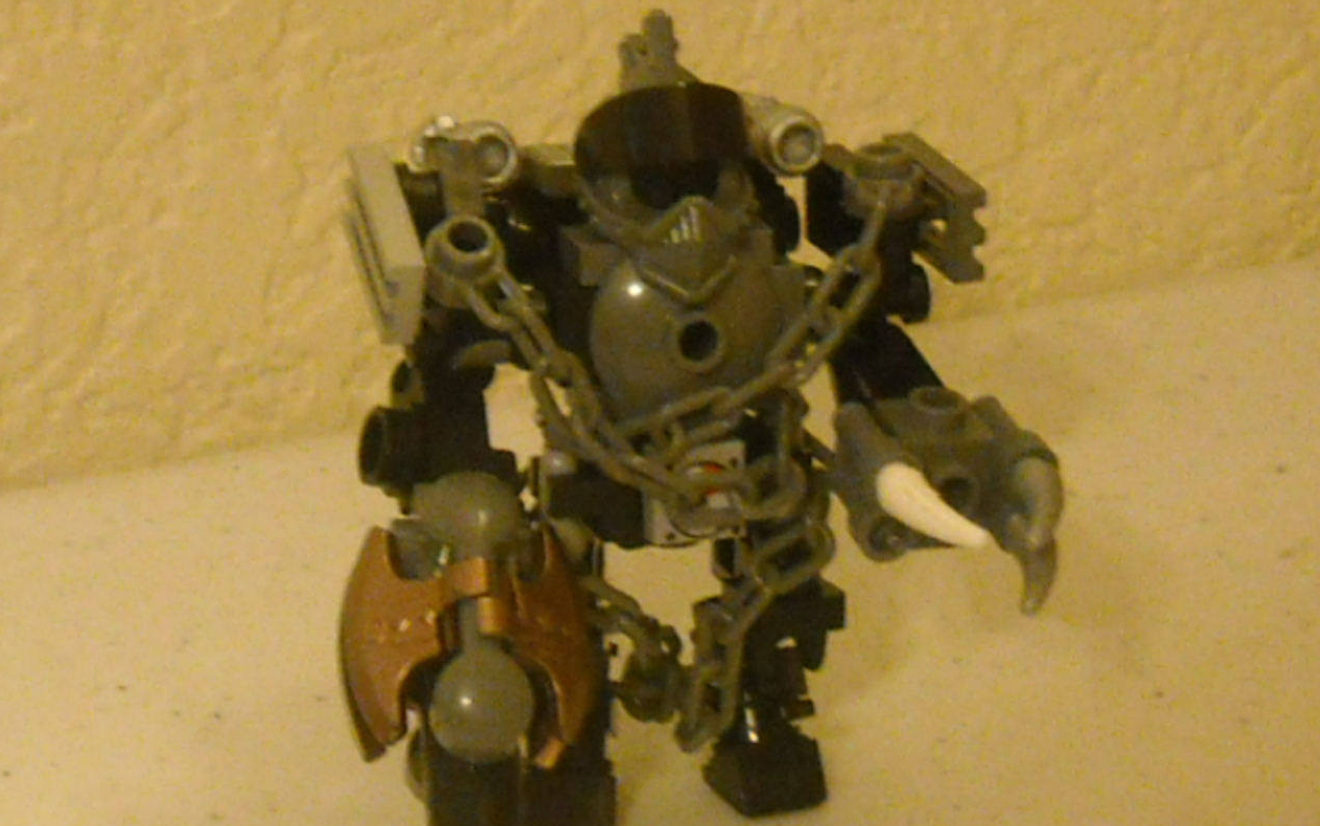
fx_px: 2087
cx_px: 667
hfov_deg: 35.1
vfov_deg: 22.3
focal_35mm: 58
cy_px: 496
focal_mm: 8.85
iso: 400
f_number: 3.3
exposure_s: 1/11
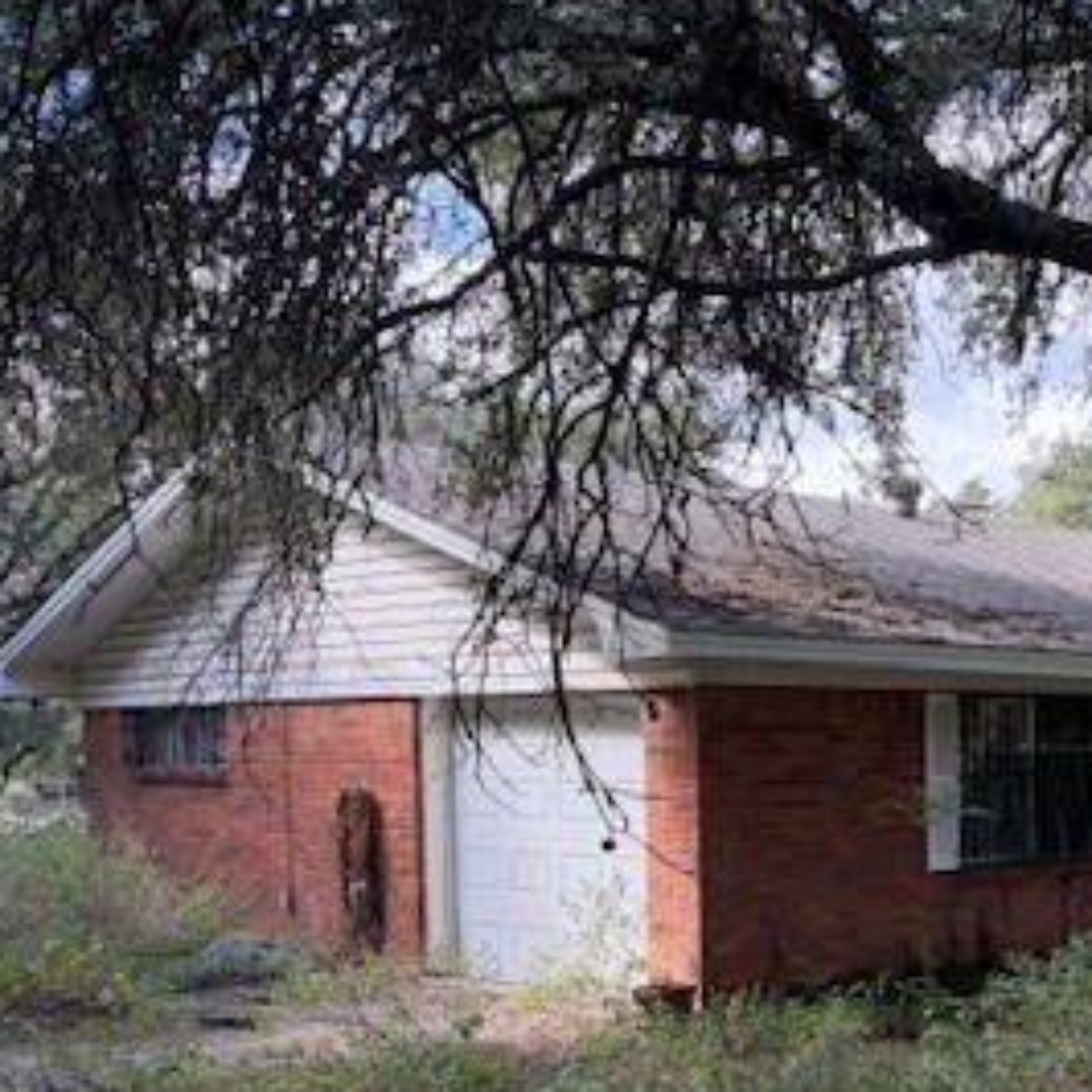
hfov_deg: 31.0
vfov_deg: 32.6
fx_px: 1820
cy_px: 842
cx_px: 1088
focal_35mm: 51
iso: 100
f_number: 1.78
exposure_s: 1/888
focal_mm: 6.76
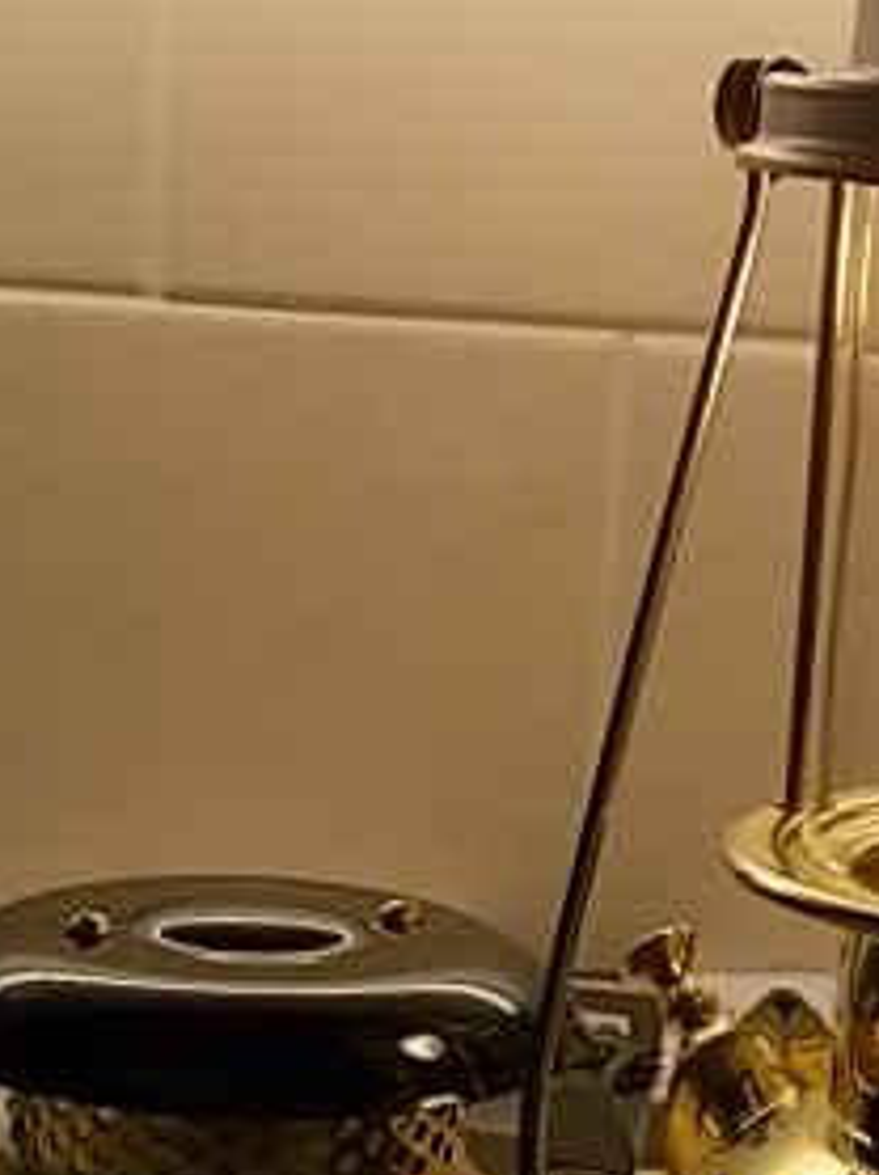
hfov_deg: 14.8
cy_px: 866
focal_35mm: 99
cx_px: 769
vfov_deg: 19.7
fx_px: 3357
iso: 80
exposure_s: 1/100
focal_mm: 6.1
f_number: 3.3
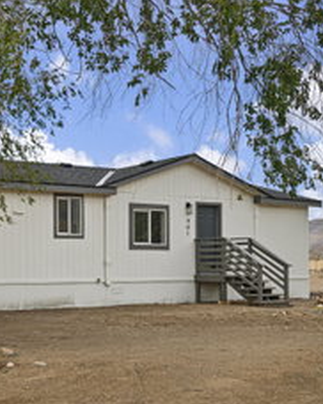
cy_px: 254
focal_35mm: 57
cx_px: 48
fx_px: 682
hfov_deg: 26.0
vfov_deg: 32.9
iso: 100
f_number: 8
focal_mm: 18
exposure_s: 1/15
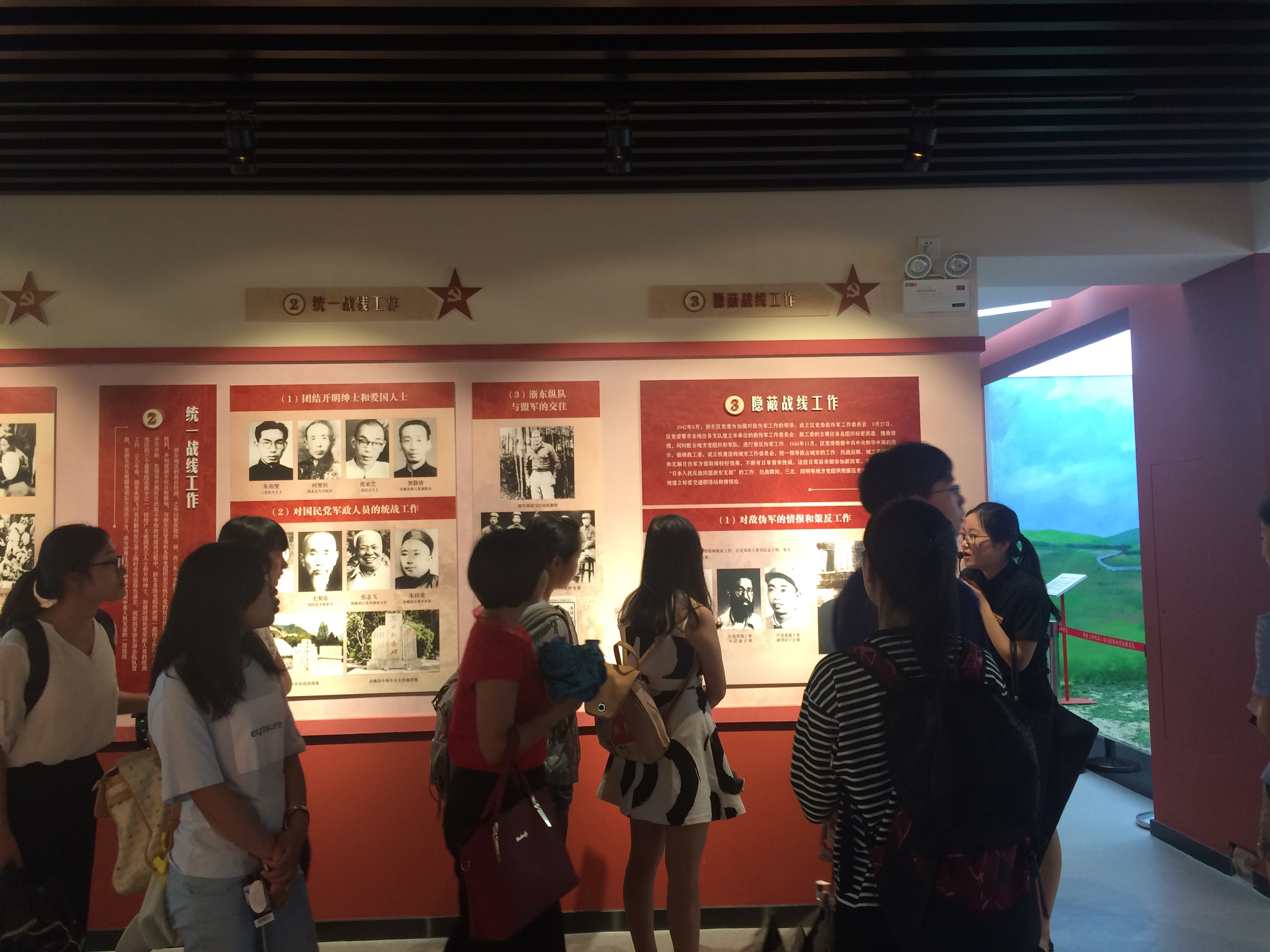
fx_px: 1064
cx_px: 635
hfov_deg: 61.7
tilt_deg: +1.7
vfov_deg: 48.2
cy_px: 476
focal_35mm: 29
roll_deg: -0.3
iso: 100
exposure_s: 1/33
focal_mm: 4.15
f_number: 2.2
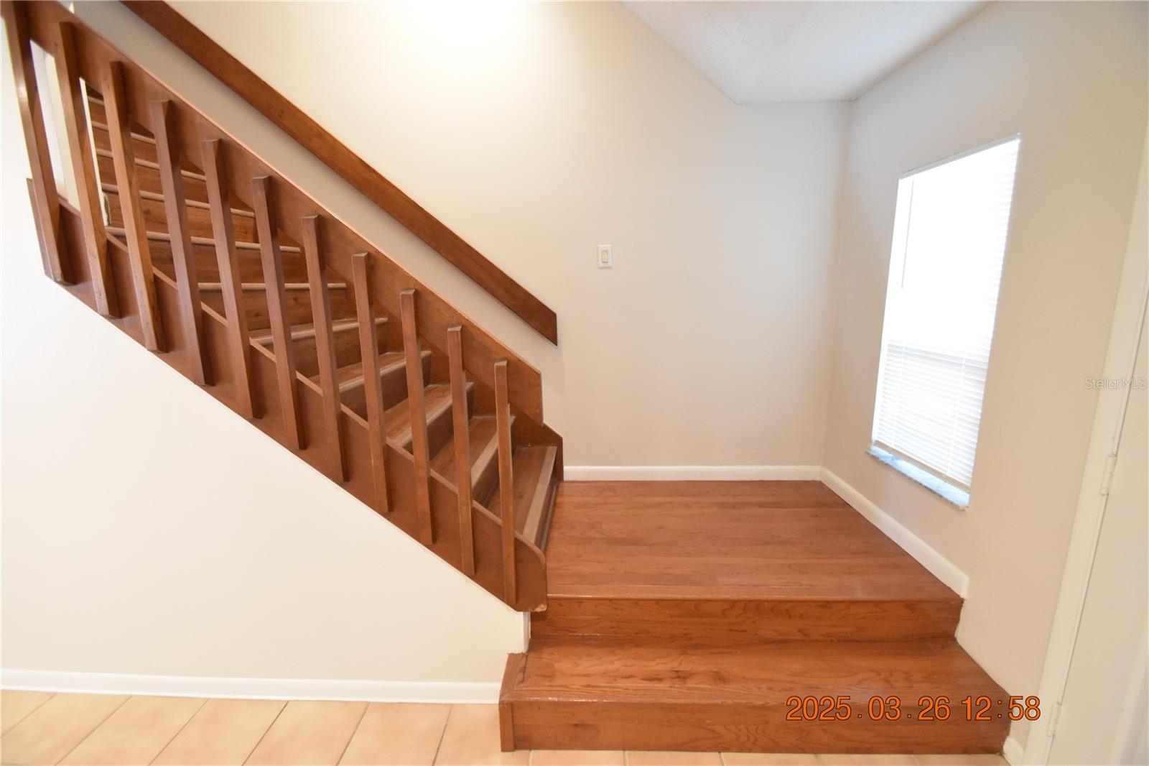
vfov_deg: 77.3
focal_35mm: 15
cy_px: 383
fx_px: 479
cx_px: 574
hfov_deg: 100.4
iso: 3600
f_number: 3.5
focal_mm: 10
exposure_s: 1/60
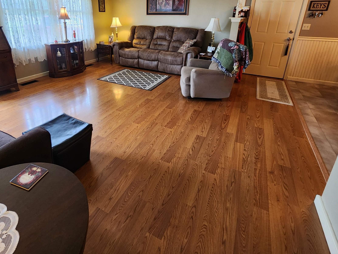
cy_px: 81
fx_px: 176
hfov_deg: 87.0
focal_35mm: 18
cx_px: 141
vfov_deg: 69.2
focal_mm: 2.2
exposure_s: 1/40
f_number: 2.2
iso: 320
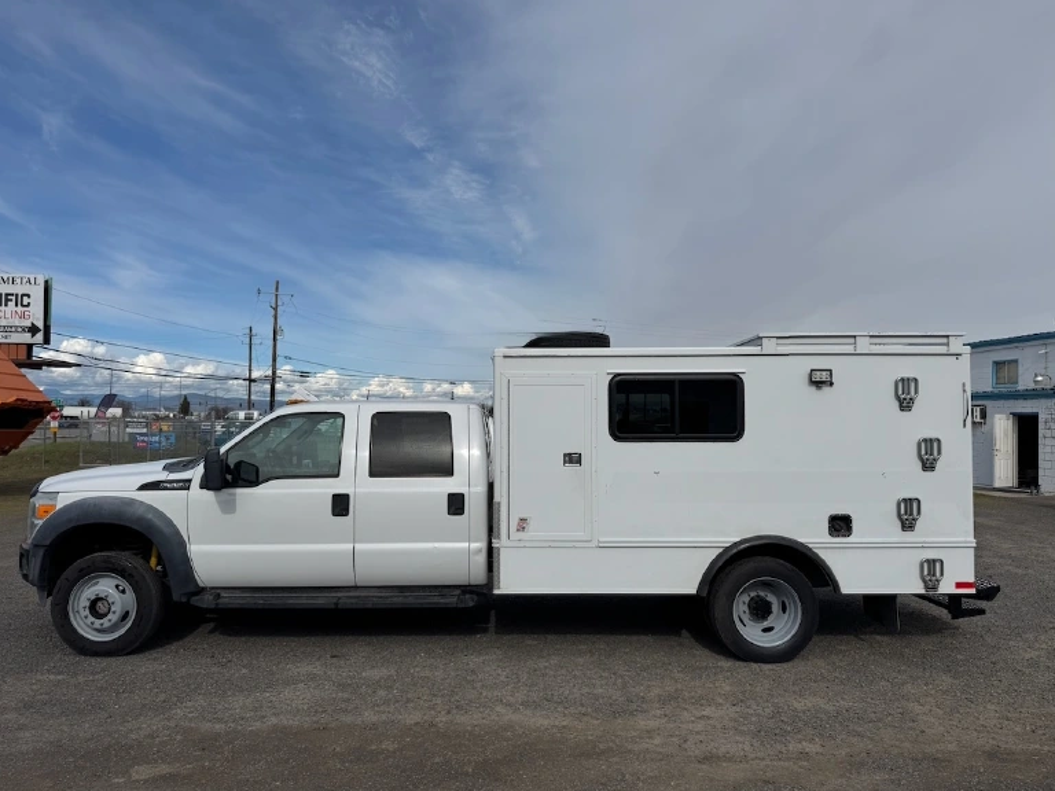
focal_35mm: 25
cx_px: 517
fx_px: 762
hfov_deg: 69.4
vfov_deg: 54.9
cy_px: 401
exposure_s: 1/9009
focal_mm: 6.76
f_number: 1.78
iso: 80
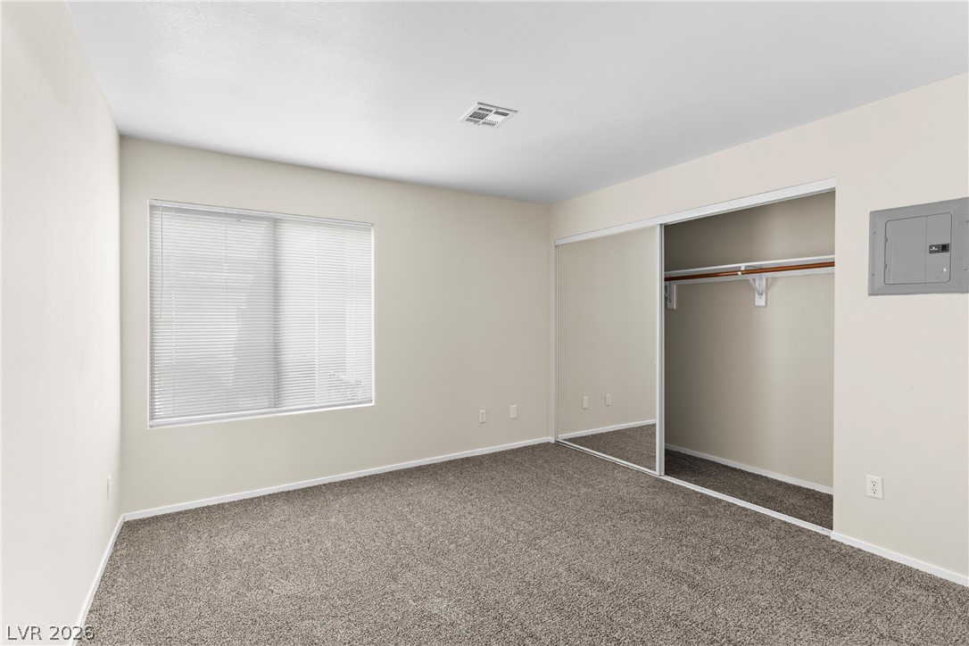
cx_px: 484
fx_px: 458
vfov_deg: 70.4
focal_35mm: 17
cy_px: 323
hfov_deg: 93.3
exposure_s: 1/10
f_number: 8
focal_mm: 17
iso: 400
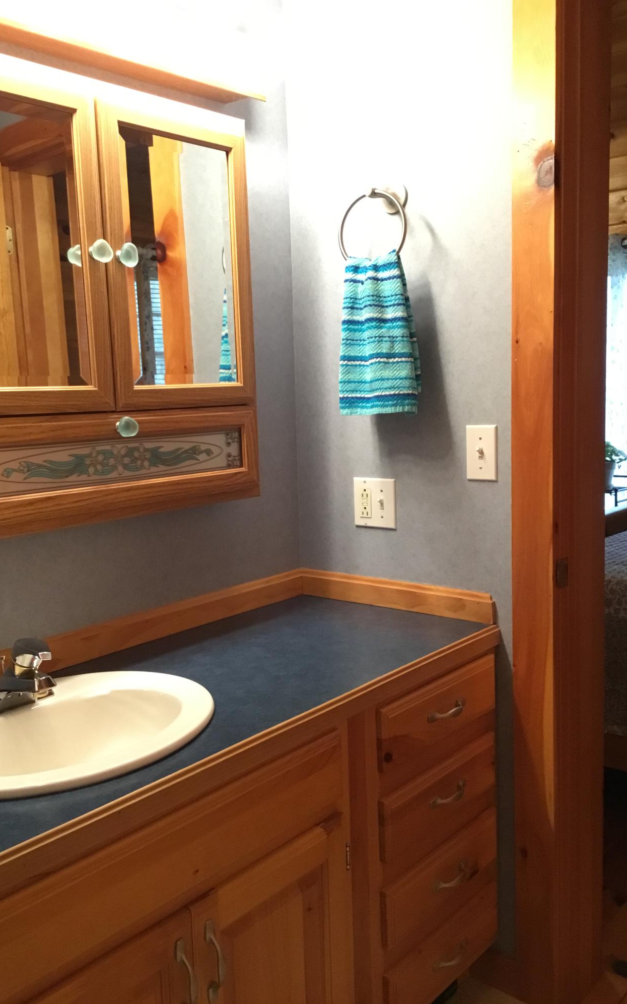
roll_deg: +1.7
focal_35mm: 33
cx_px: 283
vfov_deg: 58.1
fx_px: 902
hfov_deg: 38.3
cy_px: 502
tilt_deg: -8.1
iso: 160
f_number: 2.4
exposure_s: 1/30
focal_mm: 3.3
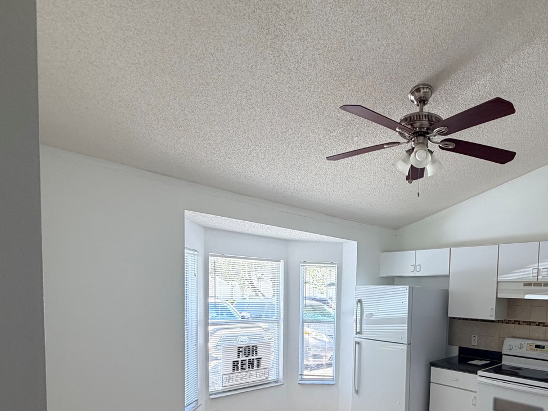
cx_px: 372
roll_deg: -1.6
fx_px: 364
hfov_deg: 71.4
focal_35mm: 23
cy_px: 312
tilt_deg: -2.2
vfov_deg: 55.8
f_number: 2.2
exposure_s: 1/121
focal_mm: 2.22
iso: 125
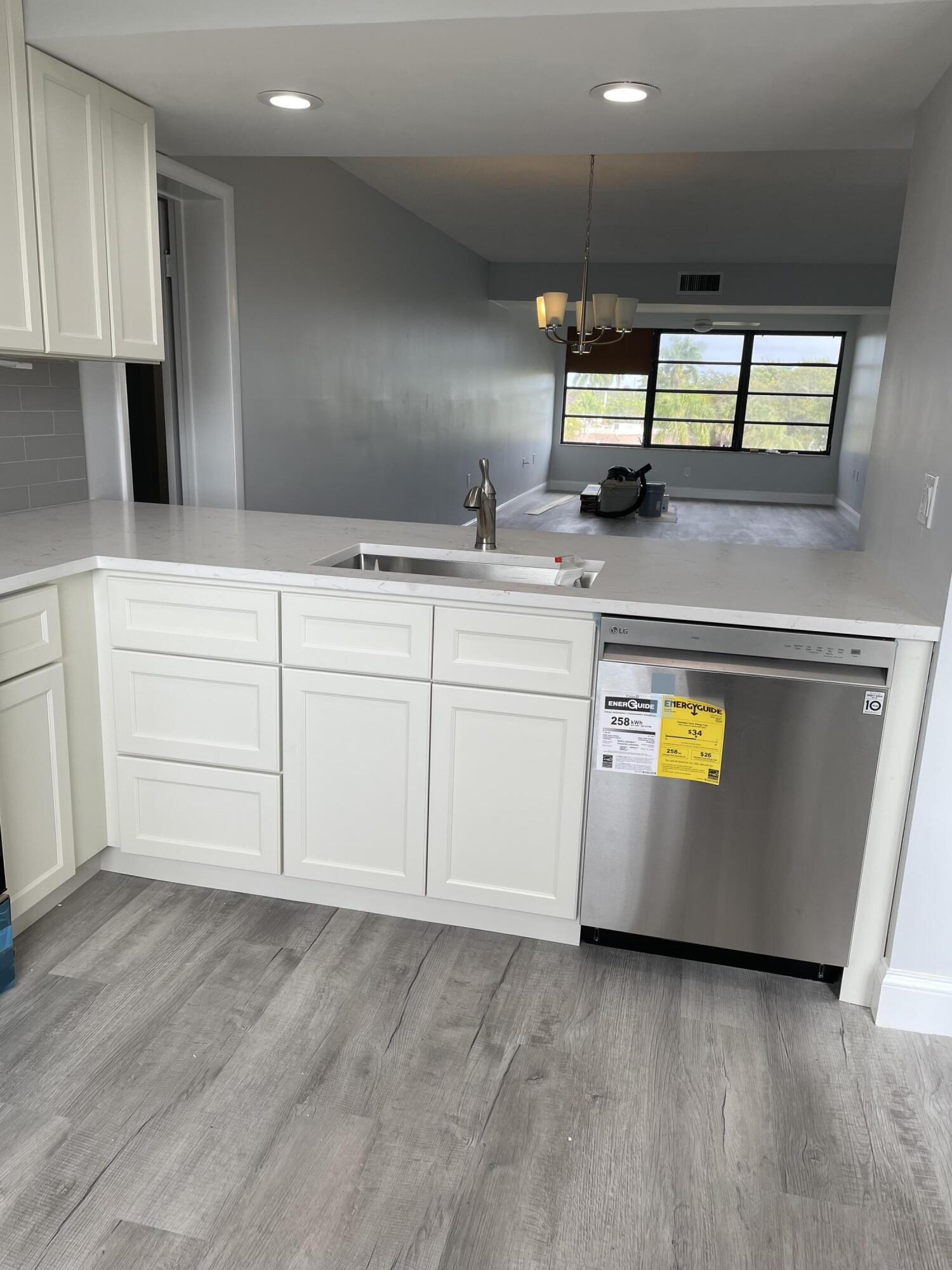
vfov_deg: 67.3
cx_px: 476
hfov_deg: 53.1
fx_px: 953
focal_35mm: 26
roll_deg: -2.0
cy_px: 635
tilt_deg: -15.2
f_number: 1.6
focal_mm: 4.2
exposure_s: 1/197
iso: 32
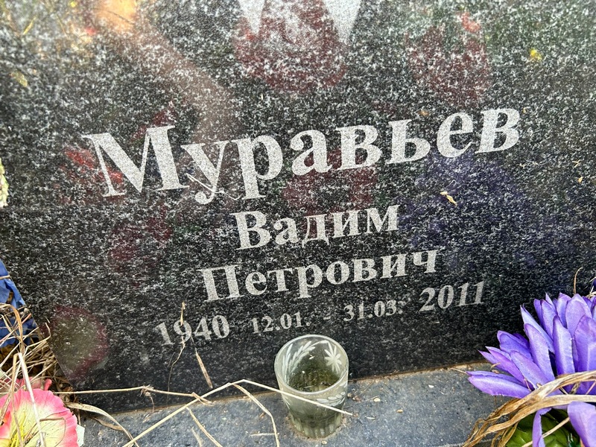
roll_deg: +5.5
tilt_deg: -34.1
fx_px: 448
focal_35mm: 26
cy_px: 224
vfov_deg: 53.1
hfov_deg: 67.3
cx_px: 298
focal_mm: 5.7
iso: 125
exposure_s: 1/107
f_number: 1.5
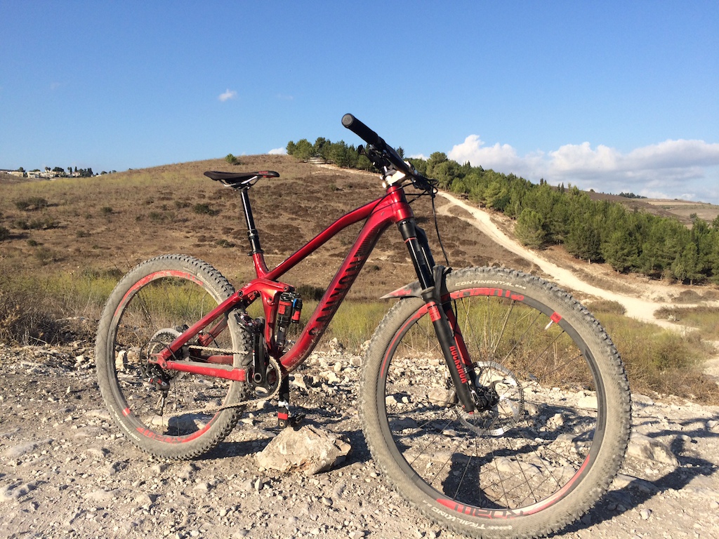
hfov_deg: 61.7
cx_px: 360
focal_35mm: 29
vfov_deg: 48.2
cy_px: 270
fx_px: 602
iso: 32
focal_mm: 4.15
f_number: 2.2
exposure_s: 1/1866
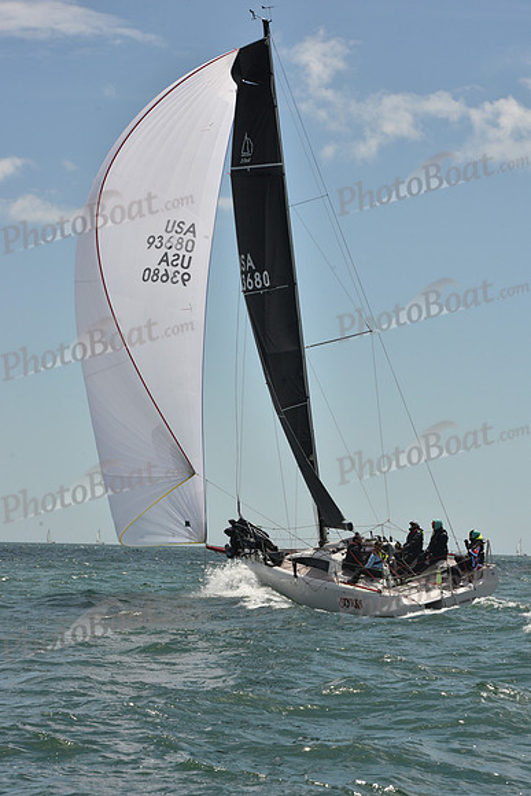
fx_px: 2432
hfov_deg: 12.5
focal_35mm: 110
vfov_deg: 18.6
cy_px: 398
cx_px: 266
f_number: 14
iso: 320
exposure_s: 1/800
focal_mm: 110
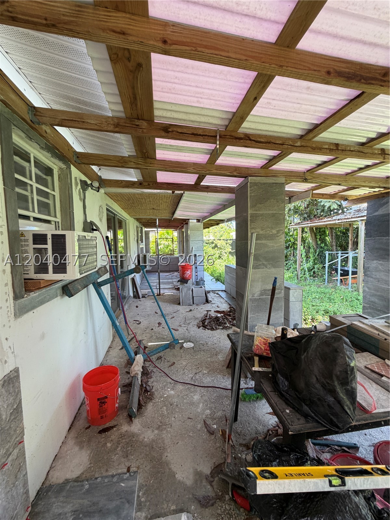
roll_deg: -0.5
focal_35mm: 14
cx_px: 195
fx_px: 210
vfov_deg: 102.1
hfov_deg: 85.7
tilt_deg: -3.7
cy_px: 260
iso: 125
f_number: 2.2
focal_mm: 2.22
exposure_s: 1/121
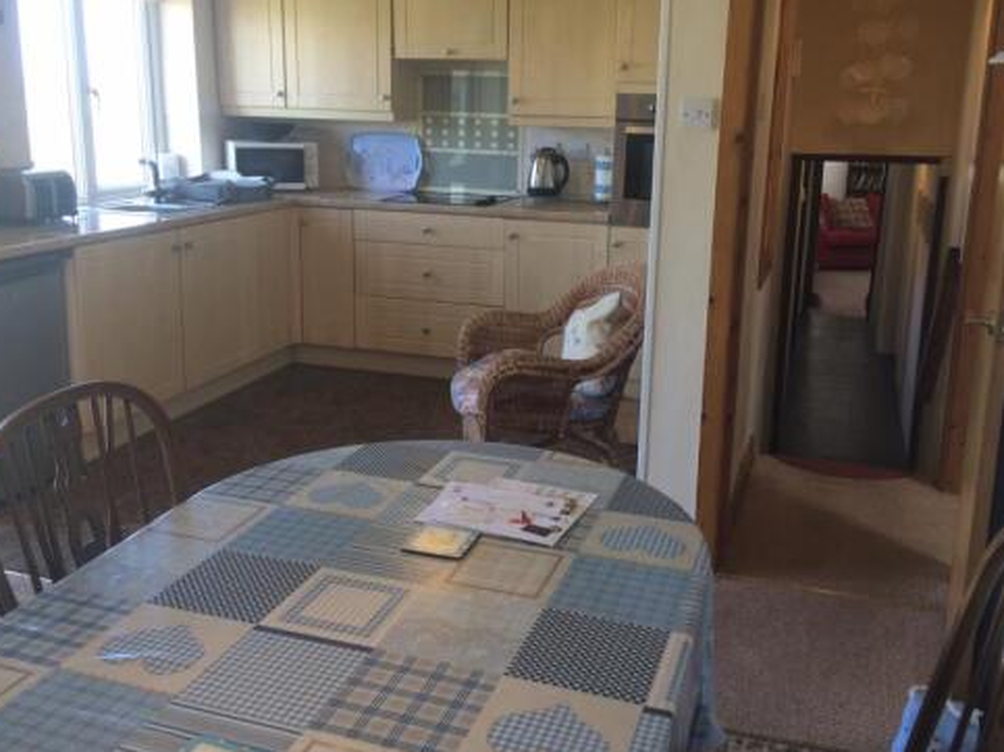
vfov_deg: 40.6
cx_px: 510
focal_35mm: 35
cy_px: 315
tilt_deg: -12.0
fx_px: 1015
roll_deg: -1.5
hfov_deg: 52.6
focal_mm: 4.15
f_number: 2.2
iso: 40
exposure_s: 1/50
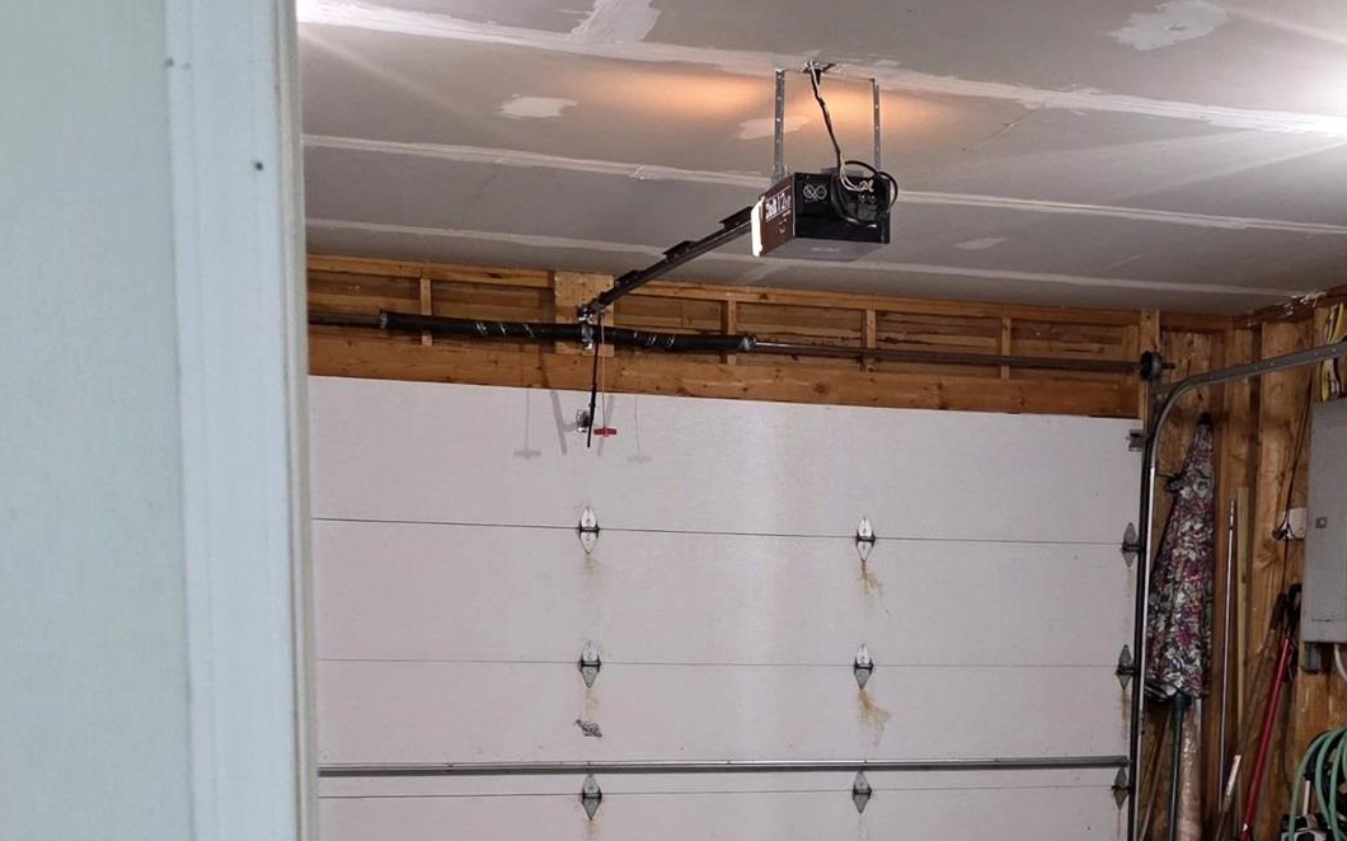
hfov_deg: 37.9
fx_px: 1945
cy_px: 864
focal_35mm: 53
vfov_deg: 23.3
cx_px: 848
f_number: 1.7
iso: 500
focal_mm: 6.3
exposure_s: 1/120
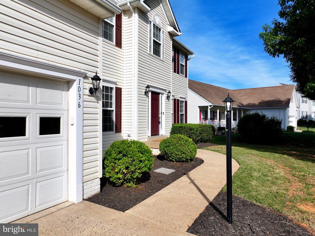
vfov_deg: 56.8
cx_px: 158
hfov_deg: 71.6
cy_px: 118
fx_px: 218
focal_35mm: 24
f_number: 2.8
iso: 100
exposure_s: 1/2000
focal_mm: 12.29
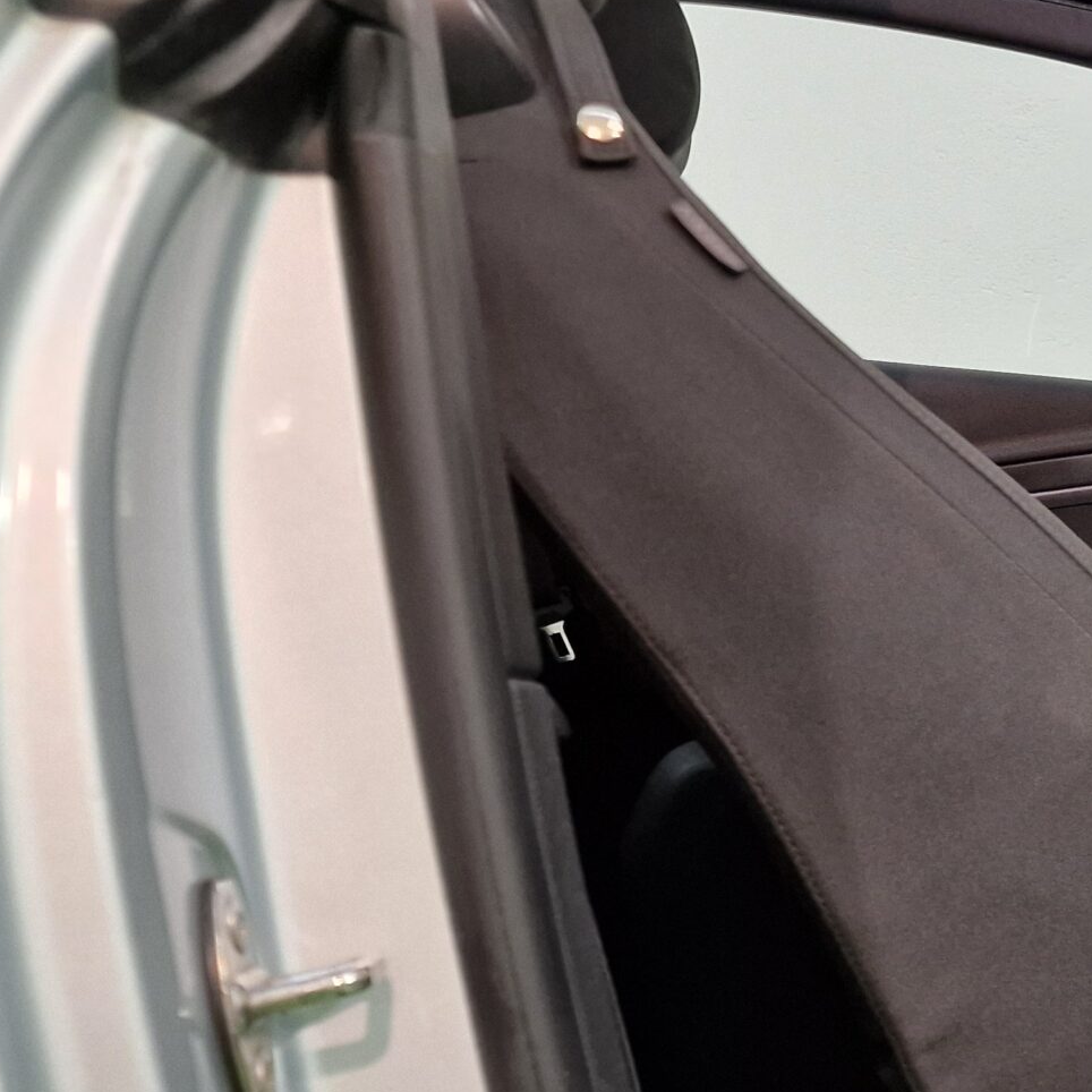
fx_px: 1927
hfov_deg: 26.8
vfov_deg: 31.6
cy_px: 591
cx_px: 1414
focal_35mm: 54
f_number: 1.8
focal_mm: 6.4
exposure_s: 1/100
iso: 200
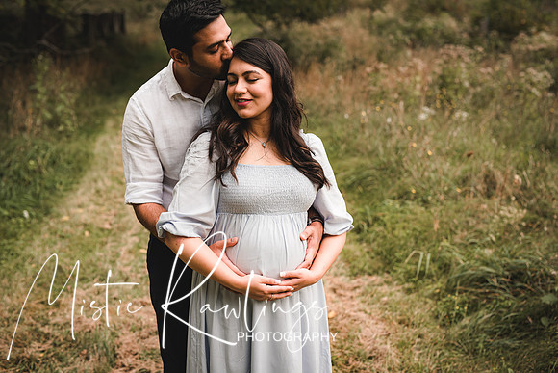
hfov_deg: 39.6
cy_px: 186
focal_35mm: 50
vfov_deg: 27.0
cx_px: 279
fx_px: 775
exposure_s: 1/640
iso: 100
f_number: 2.8
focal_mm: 50
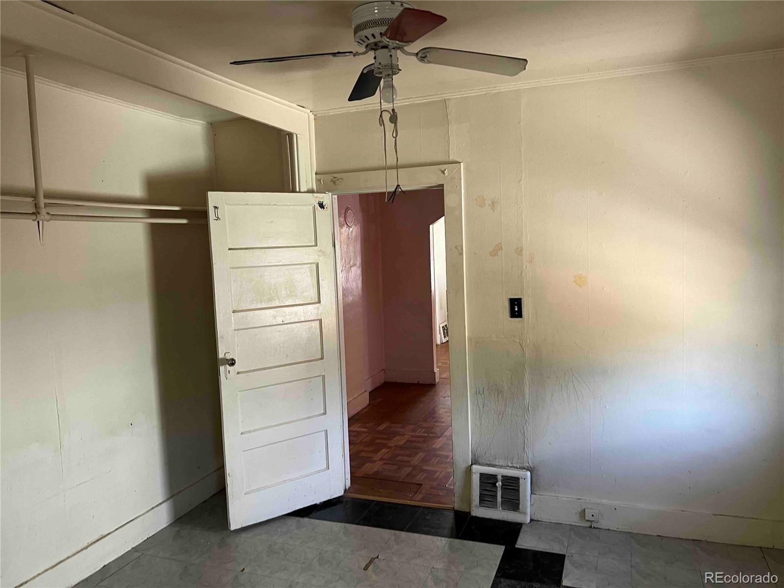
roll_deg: +2.0
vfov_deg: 53.1
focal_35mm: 26
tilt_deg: -3.1
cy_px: 294
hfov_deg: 67.3
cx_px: 392
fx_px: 589
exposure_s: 1/60
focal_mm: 5.7
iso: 160
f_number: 1.5
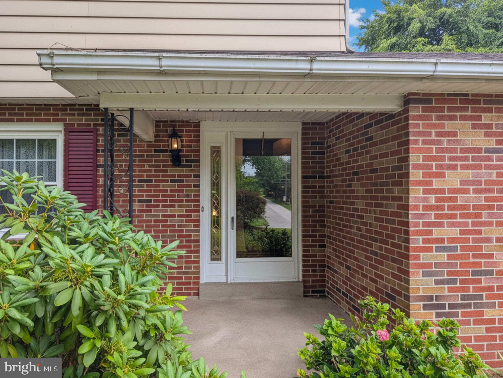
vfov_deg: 56.9
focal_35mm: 24
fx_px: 349
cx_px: 252
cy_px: 189
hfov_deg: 71.5
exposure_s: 1/250
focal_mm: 6.81
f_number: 1.9
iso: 43
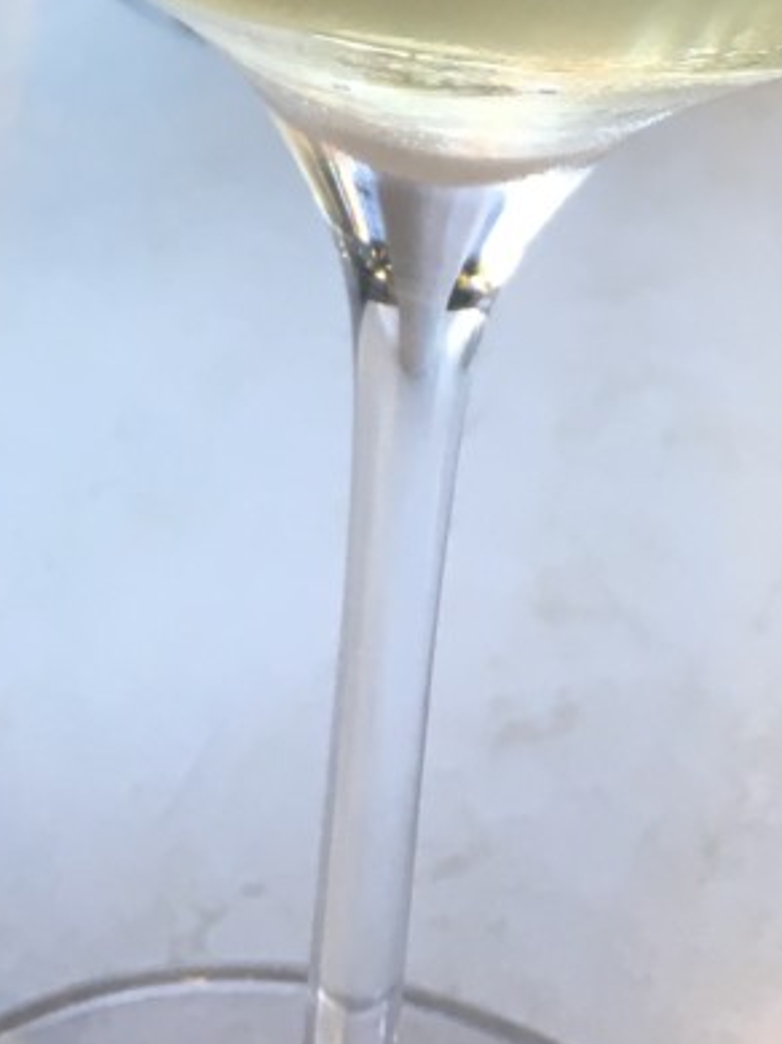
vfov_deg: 16.7
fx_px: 3106
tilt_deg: -16.1
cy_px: -675
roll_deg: -1.8
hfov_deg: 13.9
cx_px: -187
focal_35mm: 103
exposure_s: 1/33
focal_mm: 4.15
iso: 25
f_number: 2.2
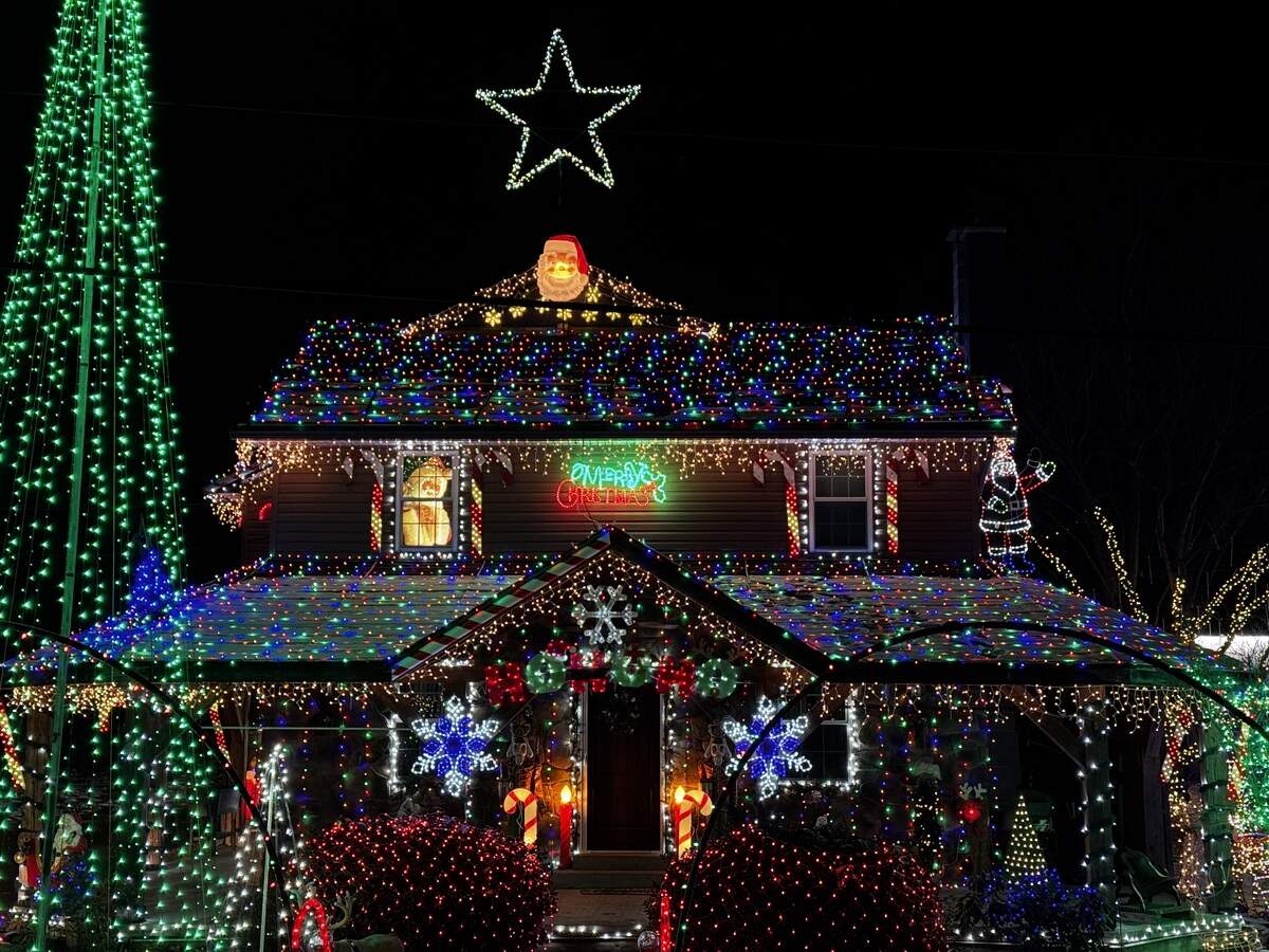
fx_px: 1760
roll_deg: -0.3
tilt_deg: +6.7
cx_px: 634
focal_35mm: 48
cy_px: 476
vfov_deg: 30.3
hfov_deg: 39.7
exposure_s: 1/40
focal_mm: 6.76
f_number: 1.78
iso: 200
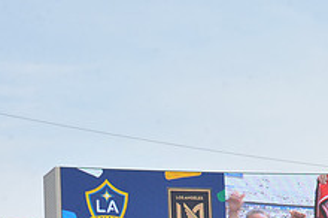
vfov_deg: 5.1
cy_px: 252
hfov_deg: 7.6
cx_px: 404
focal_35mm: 269
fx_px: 2447
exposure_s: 1/400
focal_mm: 102
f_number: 10
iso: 250
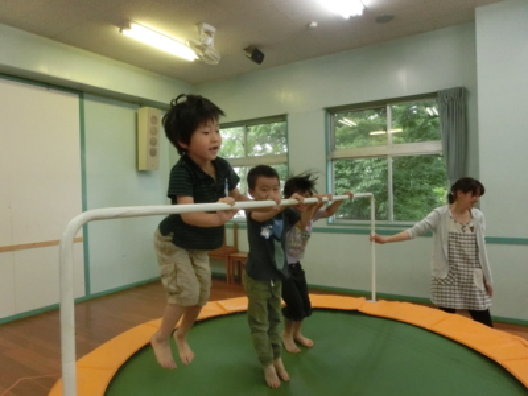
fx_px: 366
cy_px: 198
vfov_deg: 56.8
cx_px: 264
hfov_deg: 71.6
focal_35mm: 24
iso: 800
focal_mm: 4.24
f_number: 3
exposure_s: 1/250
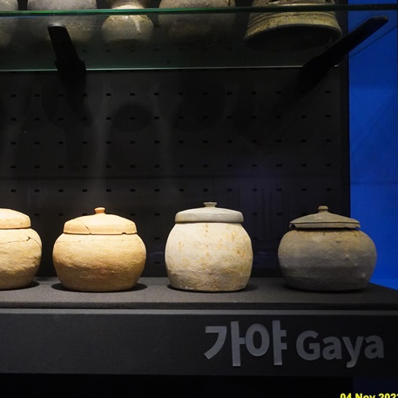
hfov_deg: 38.2
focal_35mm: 43
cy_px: 201
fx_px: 559
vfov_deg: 39.2
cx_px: 98
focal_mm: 22
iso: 6400
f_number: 4
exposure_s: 1/40
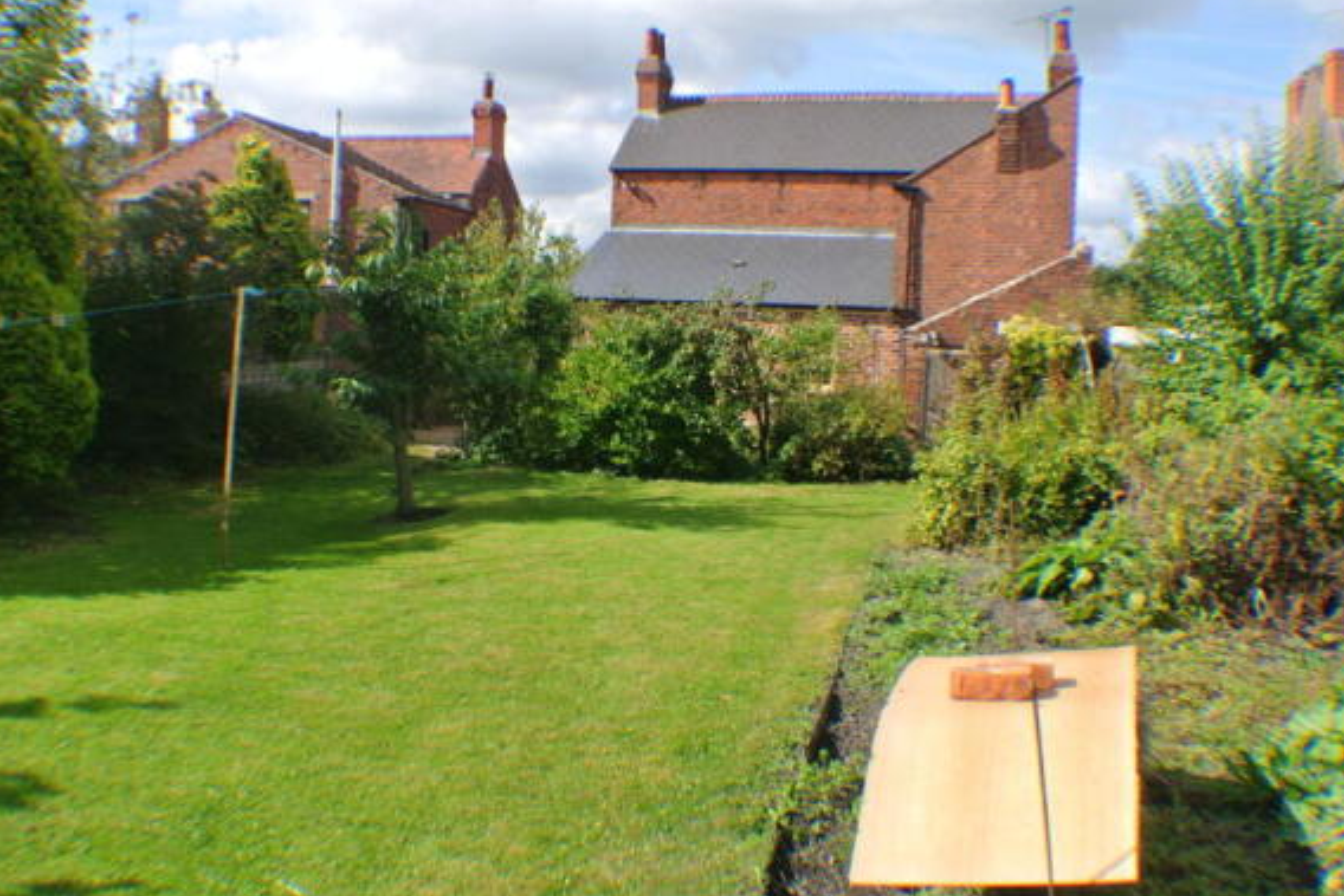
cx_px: 638
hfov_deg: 42.7
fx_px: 1718
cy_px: 450
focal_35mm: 46
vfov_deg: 29.3
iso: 100
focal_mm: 15.1
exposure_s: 1/500
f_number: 4.5
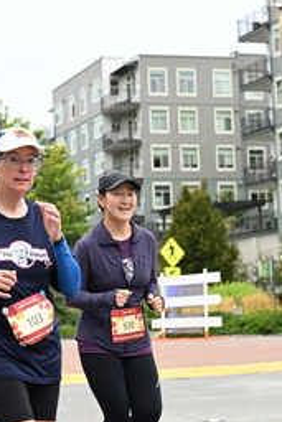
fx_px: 1162
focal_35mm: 99
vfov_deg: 20.6
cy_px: 260
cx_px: 57
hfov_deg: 13.8
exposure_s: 1/800
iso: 1600
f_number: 4
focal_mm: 46
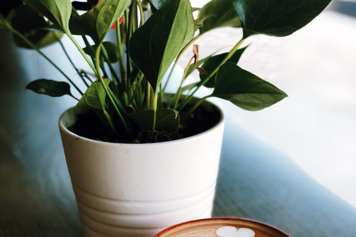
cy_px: 194
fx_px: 722
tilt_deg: -23.9
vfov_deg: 18.5
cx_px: 176
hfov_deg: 27.7
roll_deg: +0.6
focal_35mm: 73
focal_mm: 6
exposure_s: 1/60
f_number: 2.4
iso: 20
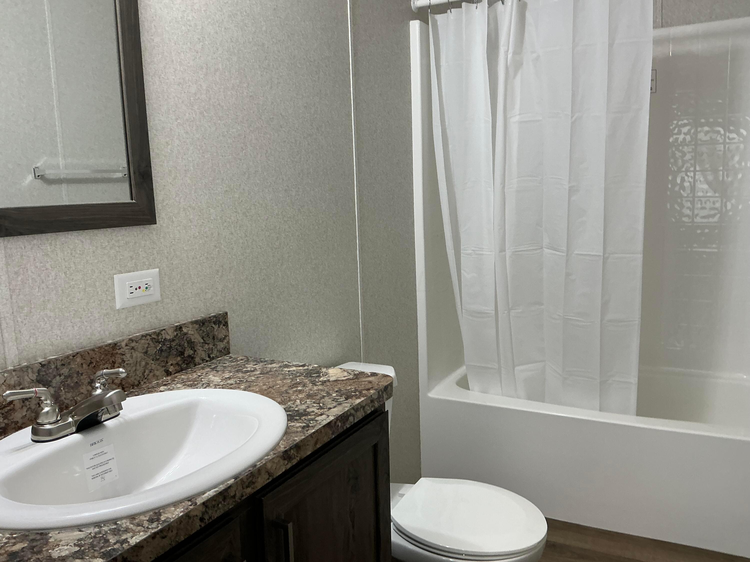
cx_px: 375
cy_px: 281
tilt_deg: -7.2
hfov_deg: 63.4
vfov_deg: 49.7
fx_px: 607
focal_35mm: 28
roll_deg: +4.6
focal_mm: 3
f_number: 1.8
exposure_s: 1/60
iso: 64
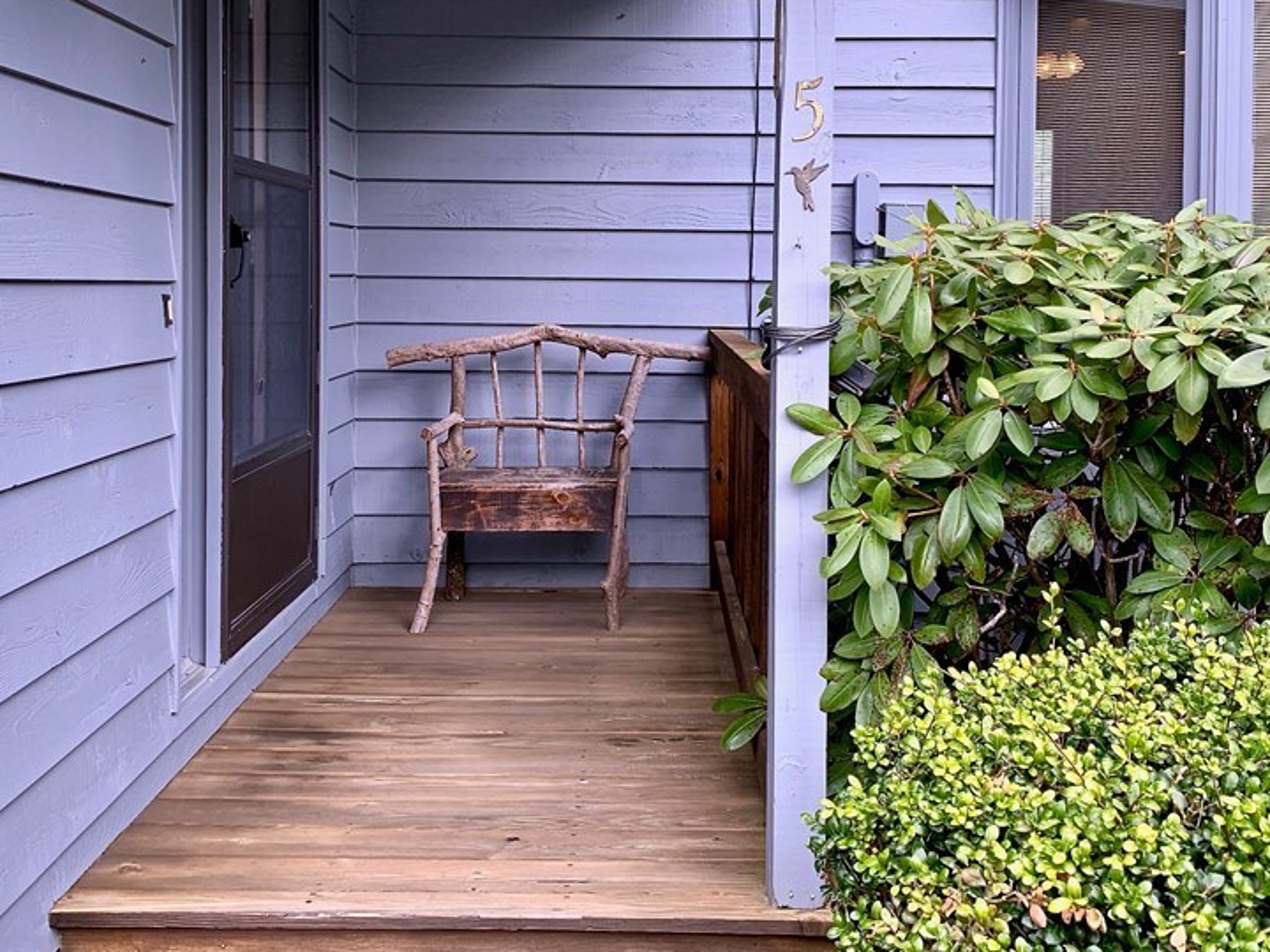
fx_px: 1357
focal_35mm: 37
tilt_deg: -1.5
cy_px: 328
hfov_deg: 50.1
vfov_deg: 38.3
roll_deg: -0.6
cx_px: 628
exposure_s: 1/138
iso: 25
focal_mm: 4.25
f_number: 1.8
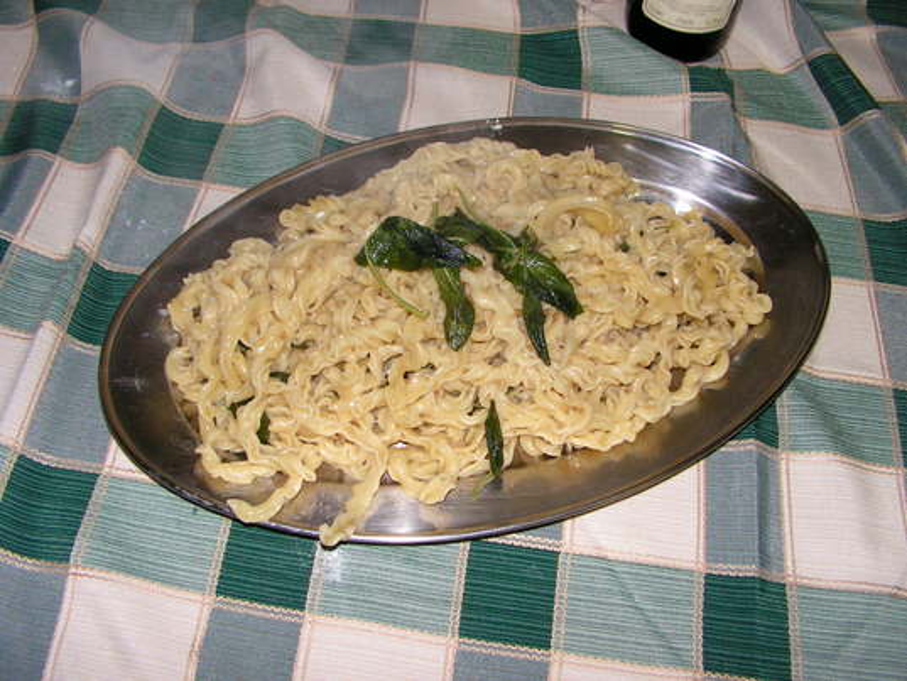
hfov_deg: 51.3
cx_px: 454
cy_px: 340
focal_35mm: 36
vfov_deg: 39.7
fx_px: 943
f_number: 3.2
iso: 200
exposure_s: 1/40
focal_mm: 6
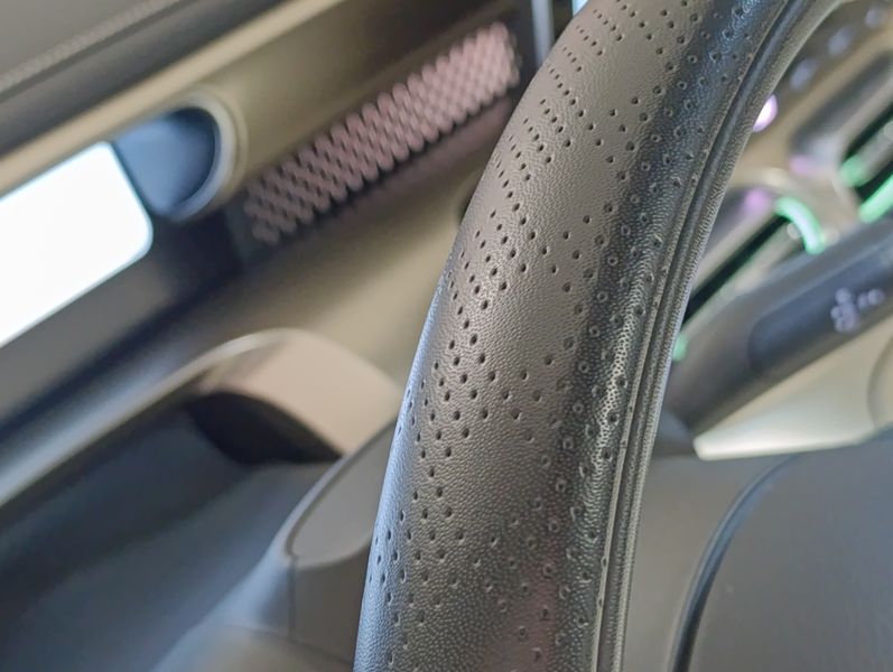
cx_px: 446
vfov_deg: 59.0
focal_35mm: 23
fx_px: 594
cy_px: 336
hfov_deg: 73.8
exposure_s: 1/25
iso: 4000
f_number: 1.6
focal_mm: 6.14
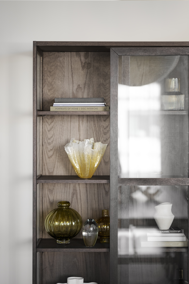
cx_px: 94
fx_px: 669
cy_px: 142
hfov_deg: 16.1
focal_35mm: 85
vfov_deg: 23.9
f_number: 1.8
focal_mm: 85
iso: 500
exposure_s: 1/500
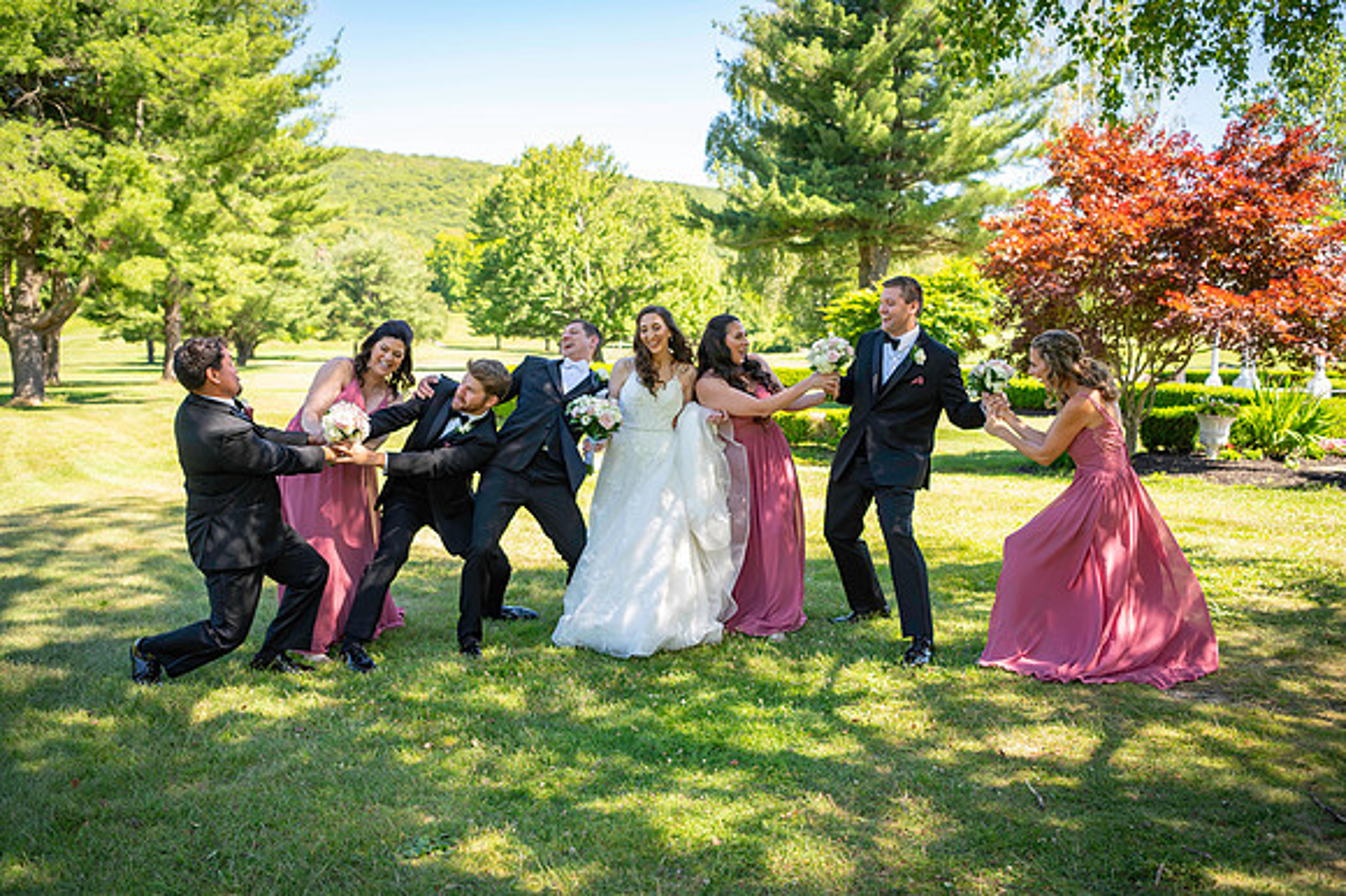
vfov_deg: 41.1
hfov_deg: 58.7
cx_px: 673
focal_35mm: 32
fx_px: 1196
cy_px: 448
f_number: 3.2
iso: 100
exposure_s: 1/250
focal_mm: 32
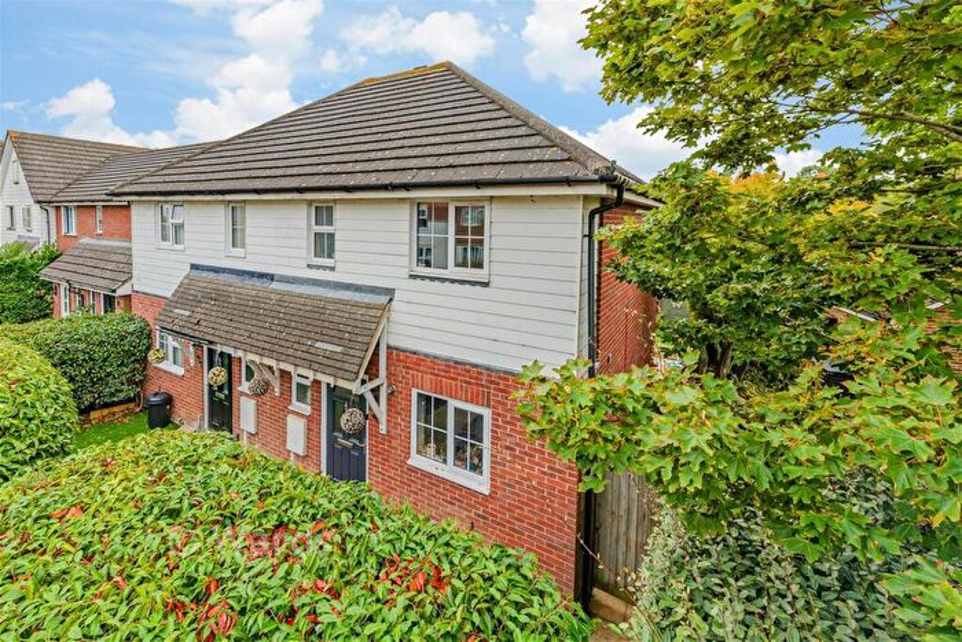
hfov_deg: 104.2
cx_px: 481
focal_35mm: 14
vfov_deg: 81.2
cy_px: 321
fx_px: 374
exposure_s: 1/60
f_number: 8
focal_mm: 14
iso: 100
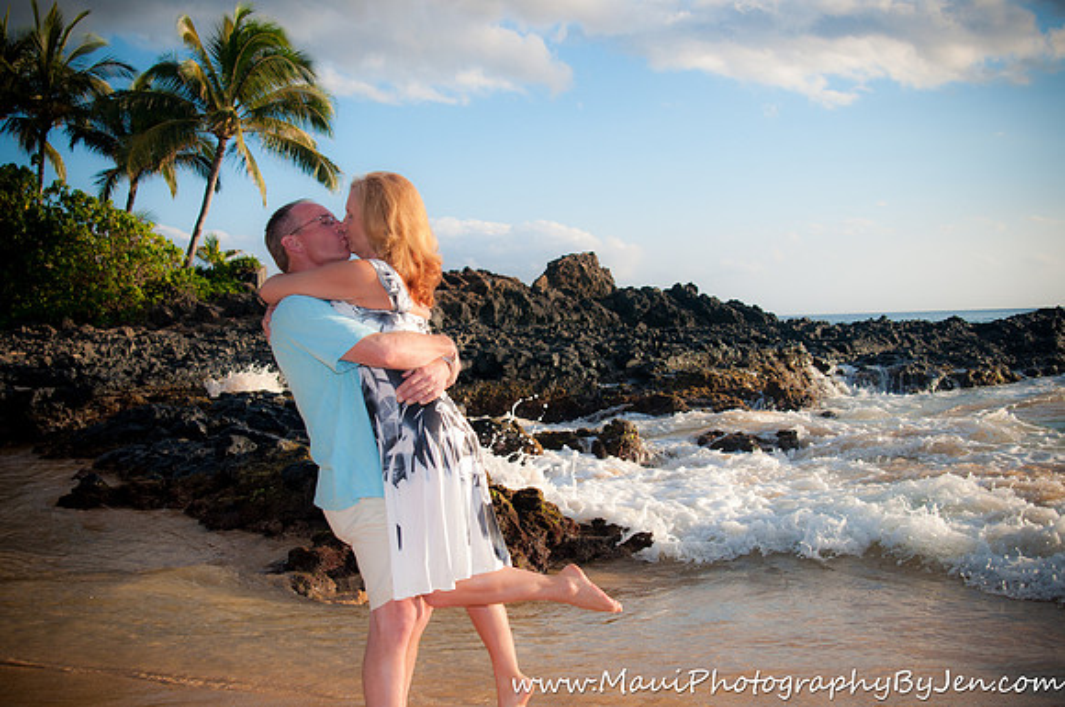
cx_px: 532
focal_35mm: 42
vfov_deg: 31.8
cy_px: 354
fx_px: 1241
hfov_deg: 46.5
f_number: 4.5
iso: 200
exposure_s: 1/800
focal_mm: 28
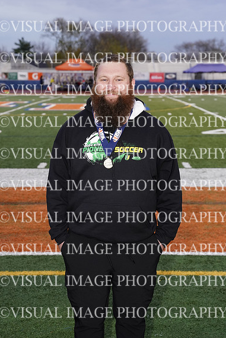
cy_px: 169
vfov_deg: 31.4
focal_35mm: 64
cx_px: 113
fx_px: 602
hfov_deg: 21.3
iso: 2500
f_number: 6.3
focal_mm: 63
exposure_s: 1/200
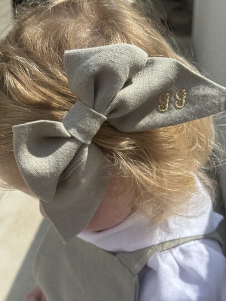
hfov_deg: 30.3
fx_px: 418
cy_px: 150
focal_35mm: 48
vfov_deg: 39.7
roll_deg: +1.8
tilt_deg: -24.9
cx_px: 113
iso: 64
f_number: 1.78
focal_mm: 6.76
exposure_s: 1/4310
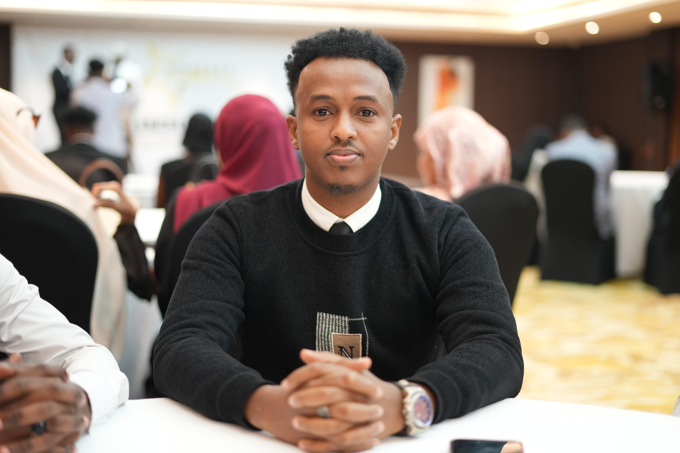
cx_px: 340
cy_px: 226
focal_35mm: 50
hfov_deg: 39.6
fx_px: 944
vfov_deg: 27.0
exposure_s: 1/125
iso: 1600
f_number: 1.8
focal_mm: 50
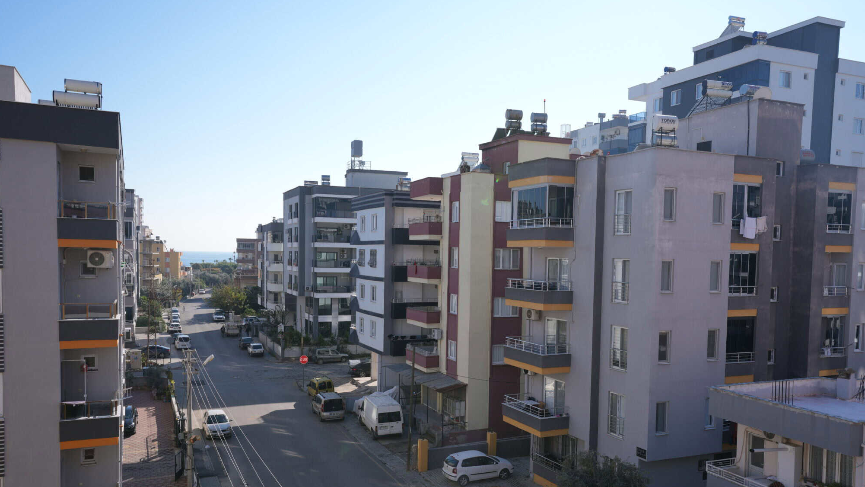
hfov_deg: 64.3
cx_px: 437
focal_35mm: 30
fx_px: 688
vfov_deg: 38.8
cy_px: 290
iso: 100
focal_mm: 28
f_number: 8
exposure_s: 1/250
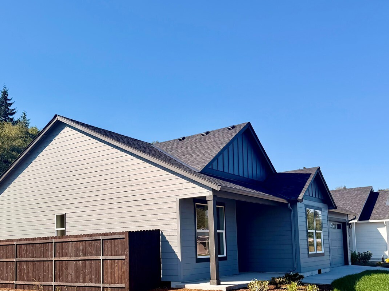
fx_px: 405
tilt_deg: +4.9
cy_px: 210
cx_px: 168
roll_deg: +2.4
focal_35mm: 36
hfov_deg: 51.2
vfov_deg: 38.8
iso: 80
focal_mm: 6.76
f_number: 1.78
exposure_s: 1/4673
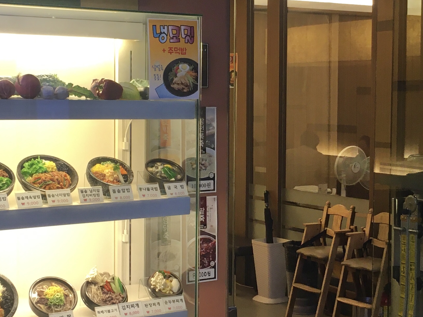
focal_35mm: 72
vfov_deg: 20.4
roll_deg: +0.3
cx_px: 216
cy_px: 158
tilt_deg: -2.3
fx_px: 880
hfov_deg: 27.0
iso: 50
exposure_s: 1/30
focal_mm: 4.15
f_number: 2.2
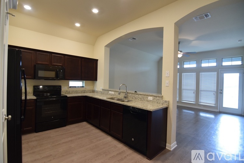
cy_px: 82
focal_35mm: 16
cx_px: 122
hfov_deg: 95.0
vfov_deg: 72.1
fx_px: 112
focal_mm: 11
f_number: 4
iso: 800
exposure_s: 1/80
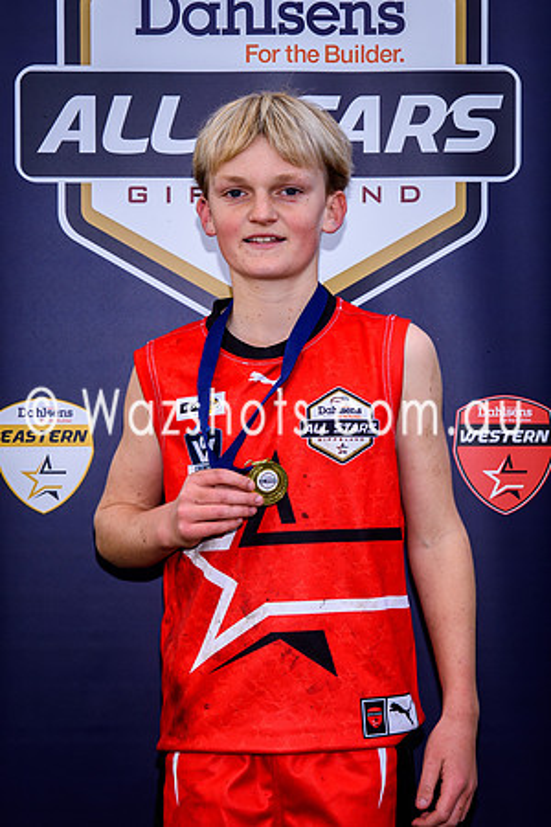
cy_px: 377
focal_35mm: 104
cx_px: 240
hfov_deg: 13.2
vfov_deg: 19.7
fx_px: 2379
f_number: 5.6
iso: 100
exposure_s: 1/160
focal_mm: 42
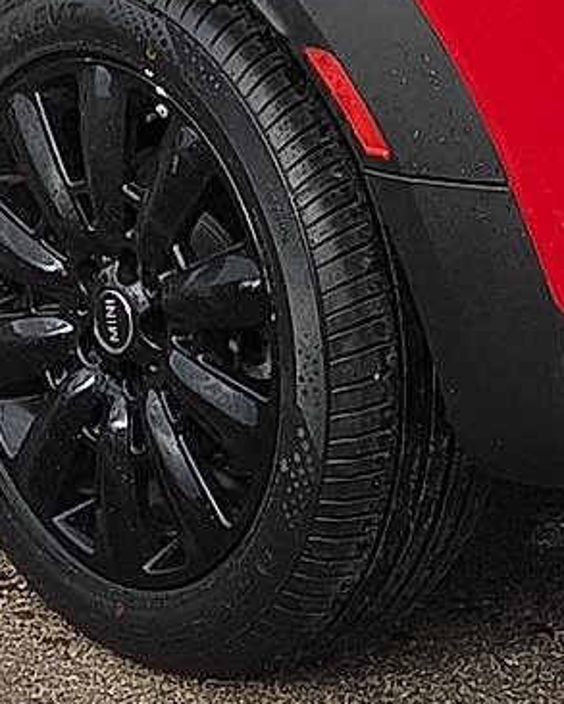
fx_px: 3733
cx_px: 260
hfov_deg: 8.6
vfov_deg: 10.5
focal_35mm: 179
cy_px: -223
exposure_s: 1/2500
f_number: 1.8
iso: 76
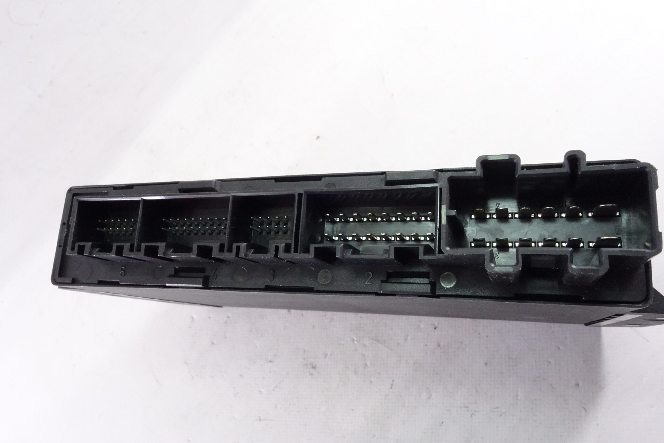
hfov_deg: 65.5
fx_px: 516
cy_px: 222
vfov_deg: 46.4
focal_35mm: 28
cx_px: 332
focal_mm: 10.4
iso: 3200
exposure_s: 1/30
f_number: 11
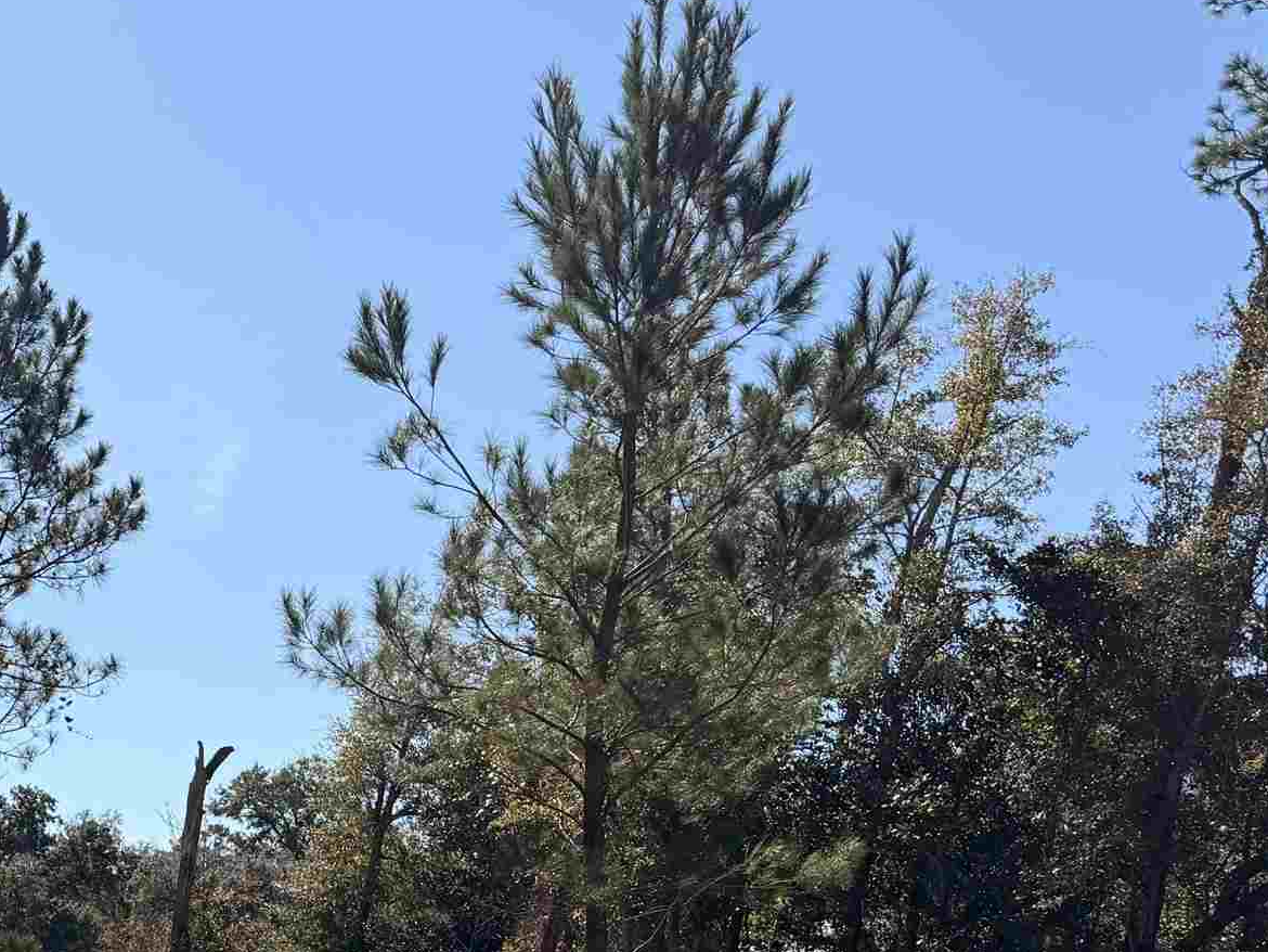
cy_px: 991
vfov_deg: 22.3
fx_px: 2308
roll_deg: -1.3
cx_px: -210
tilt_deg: +2.2
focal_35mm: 63
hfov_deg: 27.4
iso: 80
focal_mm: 6.76
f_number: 1.78
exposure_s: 1/5319
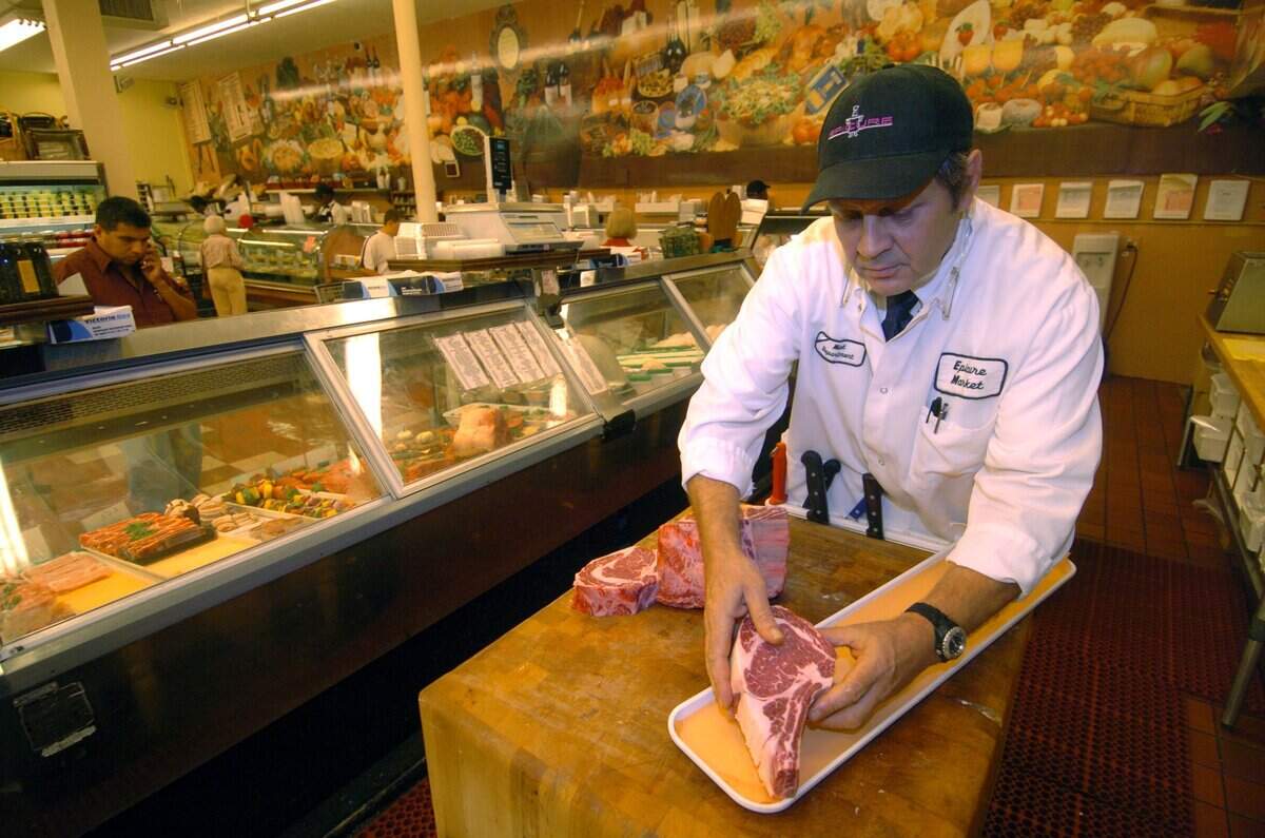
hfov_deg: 90.1
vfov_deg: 67.2
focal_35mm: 18
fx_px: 631
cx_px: 632
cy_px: 419
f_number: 4
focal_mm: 12
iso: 400
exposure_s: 1/125
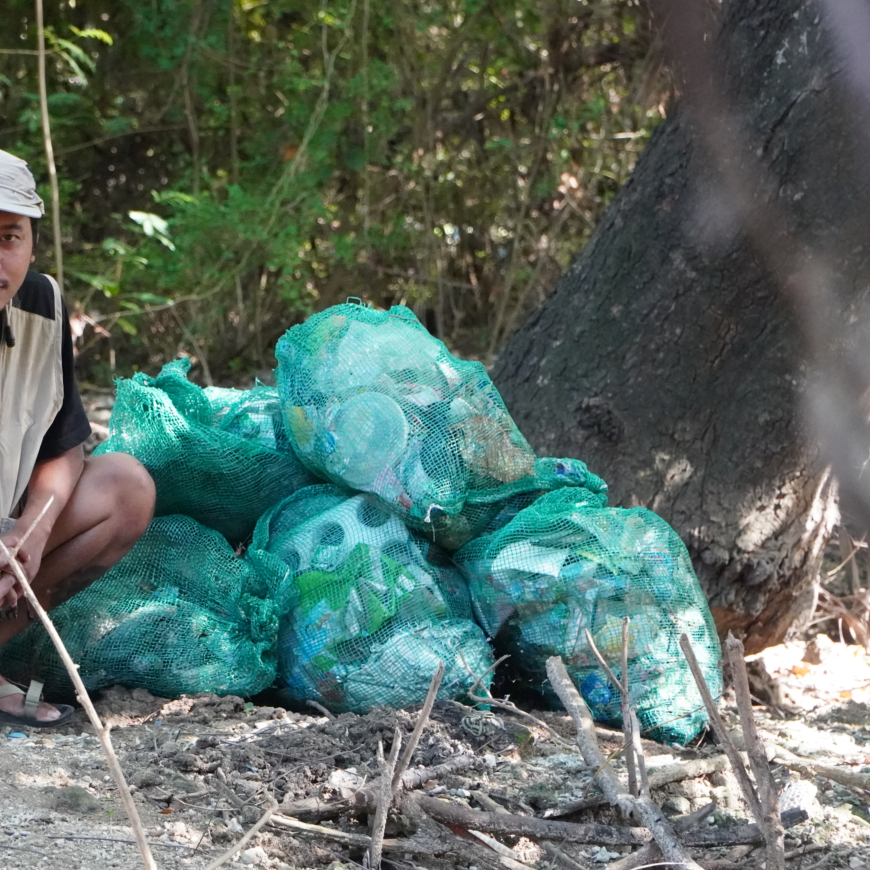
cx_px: 257
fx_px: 5279
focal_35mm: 186
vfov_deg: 9.4
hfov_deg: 9.4
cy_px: 435
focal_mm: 97
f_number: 6.3
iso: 8000
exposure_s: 1/400
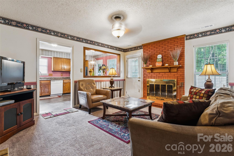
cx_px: 117
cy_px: 78
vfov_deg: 71.1
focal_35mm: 17
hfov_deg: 94.0
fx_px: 109
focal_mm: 16.8
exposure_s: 1/1.25
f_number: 13
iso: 200
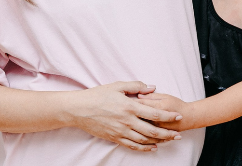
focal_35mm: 193
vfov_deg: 7.1
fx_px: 1309
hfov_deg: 10.5
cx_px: 253
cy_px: -90
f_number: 3.2
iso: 125
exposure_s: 1/160
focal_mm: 32
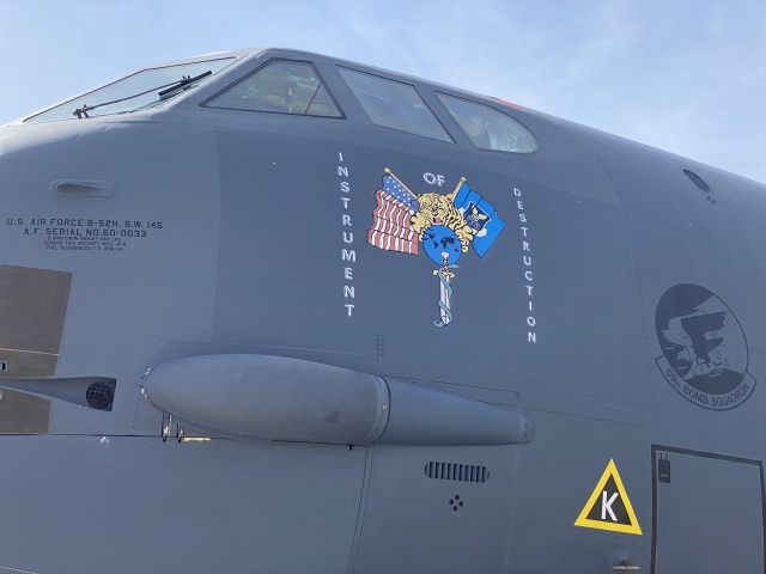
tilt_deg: +20.7
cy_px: 287
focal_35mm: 52
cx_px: 383
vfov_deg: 28.0
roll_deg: +1.6
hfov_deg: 36.8
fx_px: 1151
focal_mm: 6
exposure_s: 1/1776
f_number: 2
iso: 20
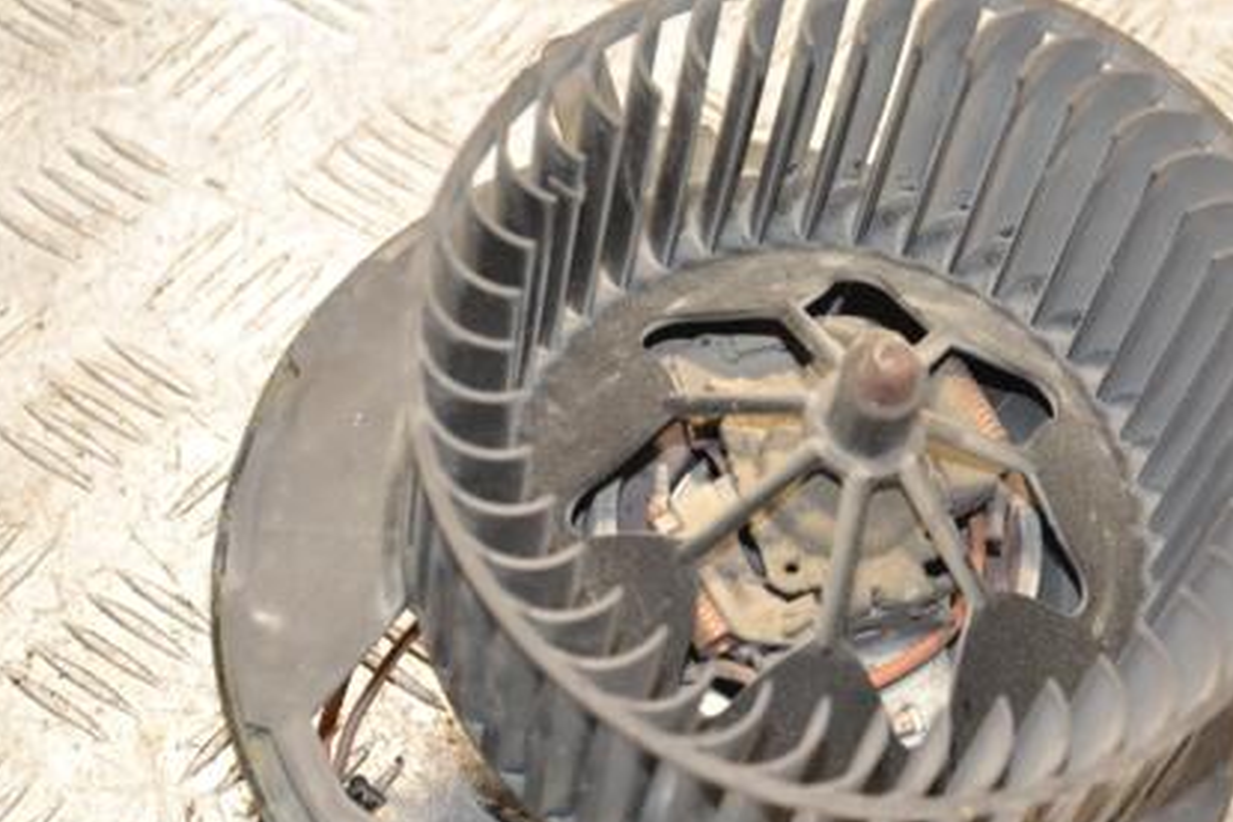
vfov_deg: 14.0
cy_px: 545
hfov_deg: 20.8
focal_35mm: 98
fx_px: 3347
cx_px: 774
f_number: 4.8
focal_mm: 45
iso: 800
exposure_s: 1/60
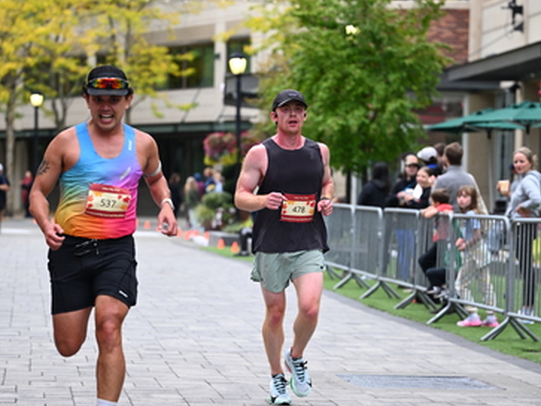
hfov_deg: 14.7
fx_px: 2094
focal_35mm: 134
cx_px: 269
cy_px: 246
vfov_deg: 11.1
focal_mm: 92
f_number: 2.8
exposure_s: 1/2500
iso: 1250
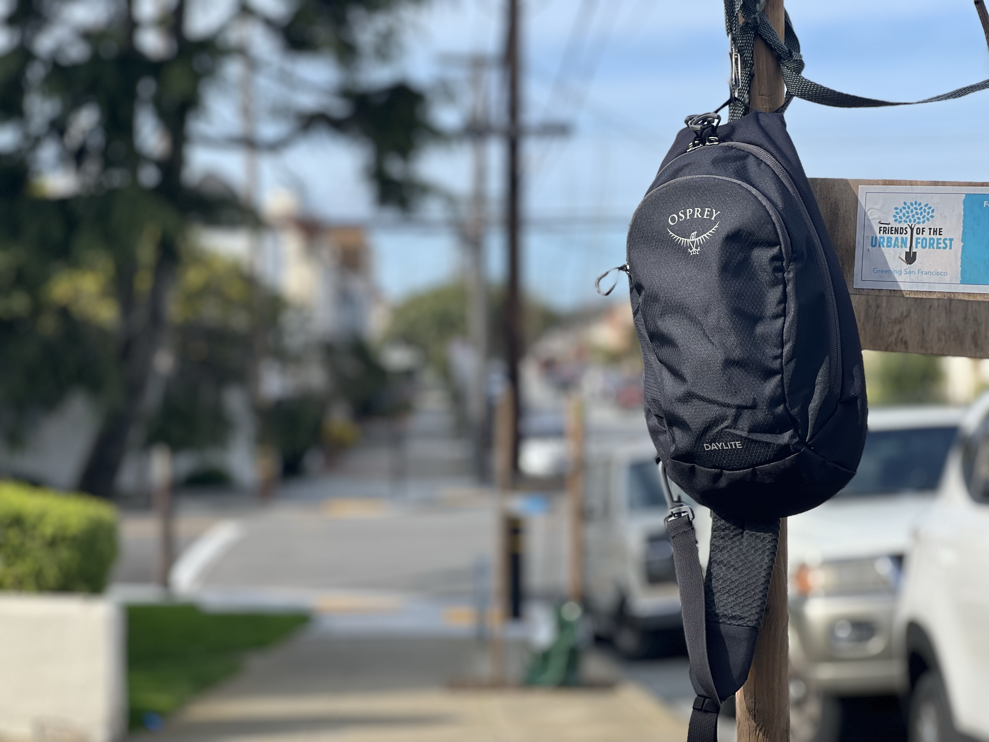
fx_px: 2200
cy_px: 371
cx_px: 494
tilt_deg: -0.5
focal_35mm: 77
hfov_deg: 25.3
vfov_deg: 19.1
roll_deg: +1.0
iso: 32
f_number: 2.8
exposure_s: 1/362
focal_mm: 9
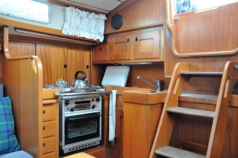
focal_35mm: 33
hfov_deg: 57.3
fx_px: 218
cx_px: 119
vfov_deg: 39.9
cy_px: 79
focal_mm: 22
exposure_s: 1/160
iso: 3200
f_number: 6.3
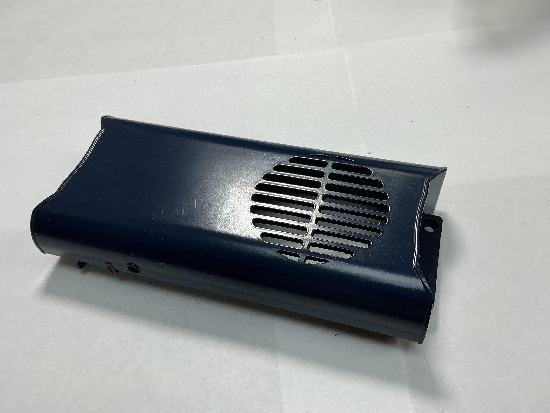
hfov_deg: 61.7
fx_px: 461
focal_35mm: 29
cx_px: 275
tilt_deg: -53.3
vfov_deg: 48.2
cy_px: 206
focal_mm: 3
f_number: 1.8
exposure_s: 1/145
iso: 20
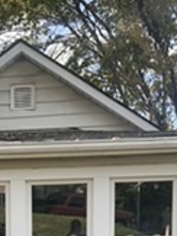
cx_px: 15
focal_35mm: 77
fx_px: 524
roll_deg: -0.6
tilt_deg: -6.8
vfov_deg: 23.2
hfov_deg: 18.8
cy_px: 281
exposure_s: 1/758
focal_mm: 5.7
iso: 50
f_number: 1.5
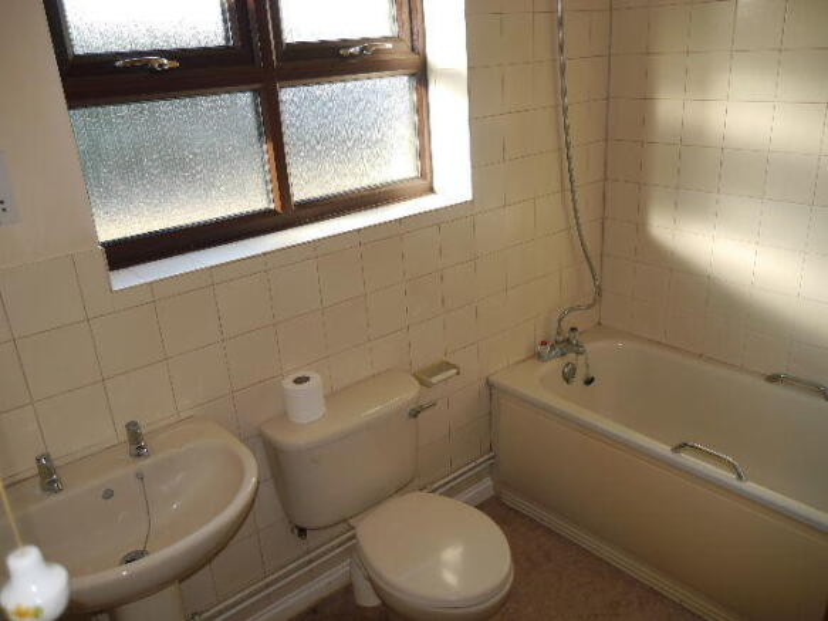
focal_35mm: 28
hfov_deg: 63.5
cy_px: 310
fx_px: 670
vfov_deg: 49.7
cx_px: 414
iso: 160
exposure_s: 1/80
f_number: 3.5
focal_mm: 14
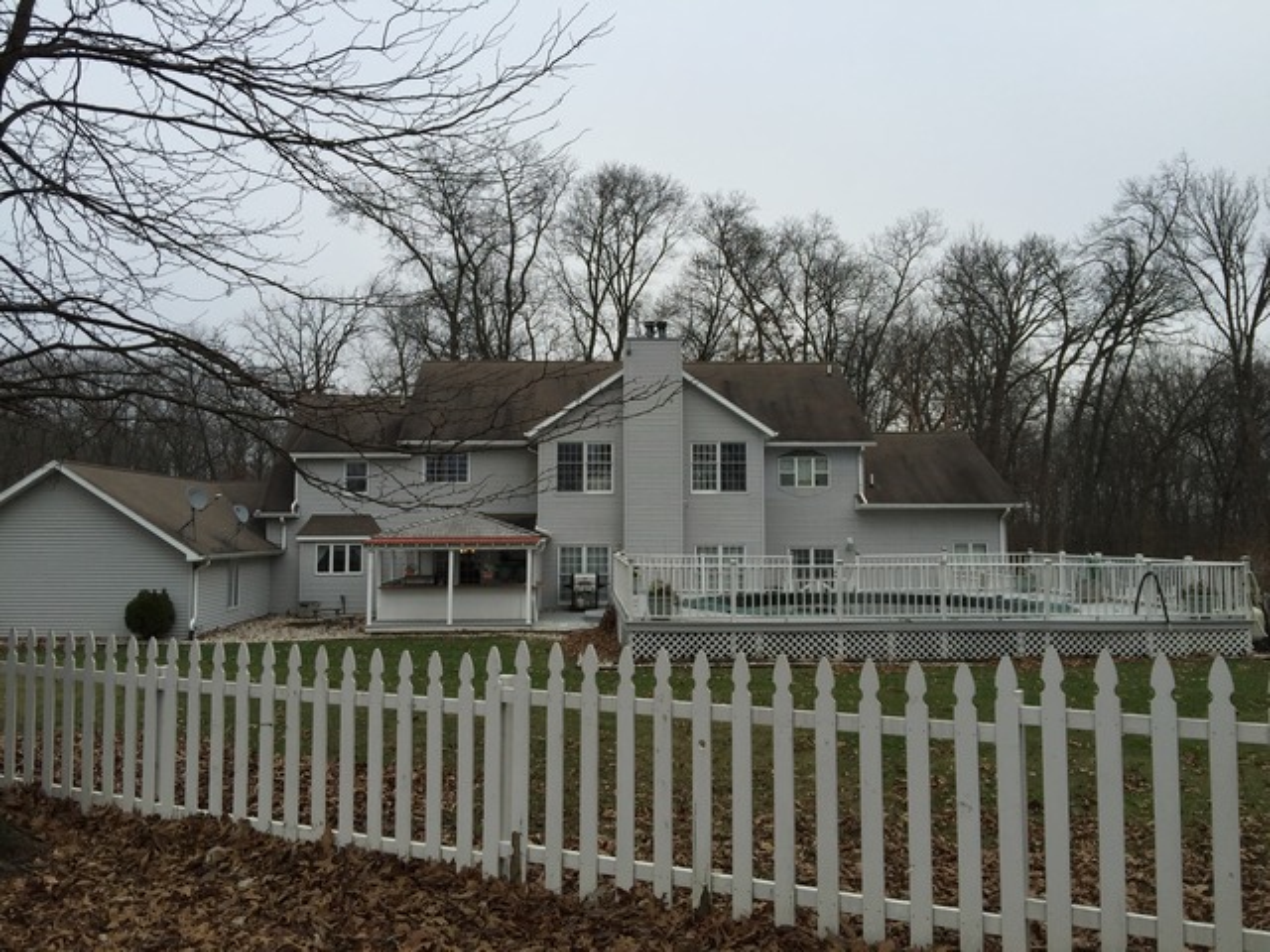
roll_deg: -0.2
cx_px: 635
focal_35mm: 29
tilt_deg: +2.6
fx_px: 1064
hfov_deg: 61.7
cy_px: 476
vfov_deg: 48.2
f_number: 2.2
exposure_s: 1/494
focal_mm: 4.15
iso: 32
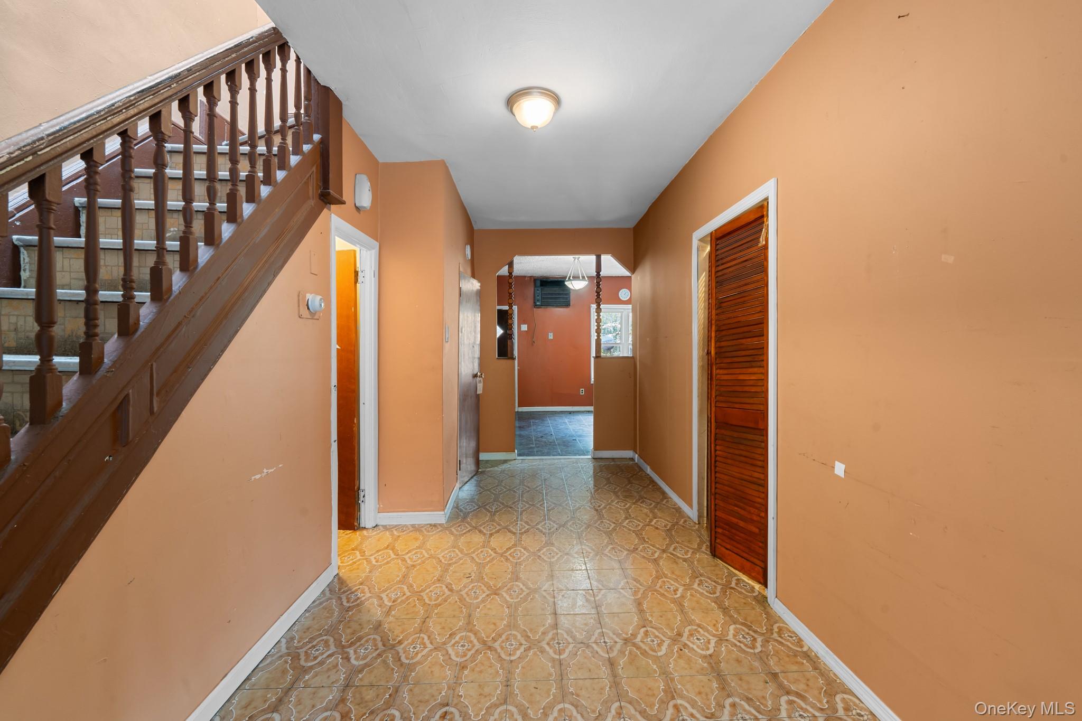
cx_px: 541
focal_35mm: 14
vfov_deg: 81.2
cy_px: 360
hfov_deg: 104.3
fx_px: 421
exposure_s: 1.6
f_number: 10
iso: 500
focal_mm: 14
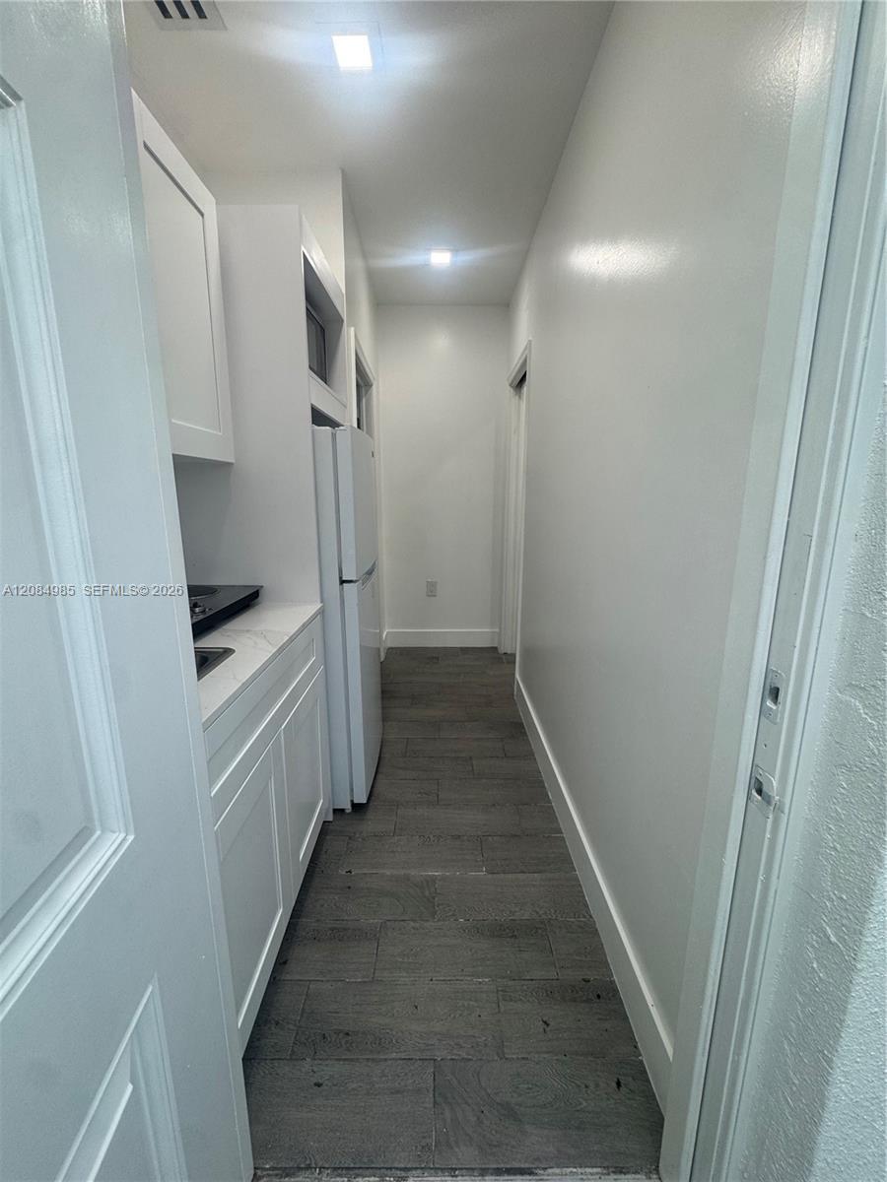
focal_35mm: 14
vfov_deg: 102.1
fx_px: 478
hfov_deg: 85.7
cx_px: 444
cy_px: 591
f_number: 2.2
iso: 64
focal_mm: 2.22
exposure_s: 1/120
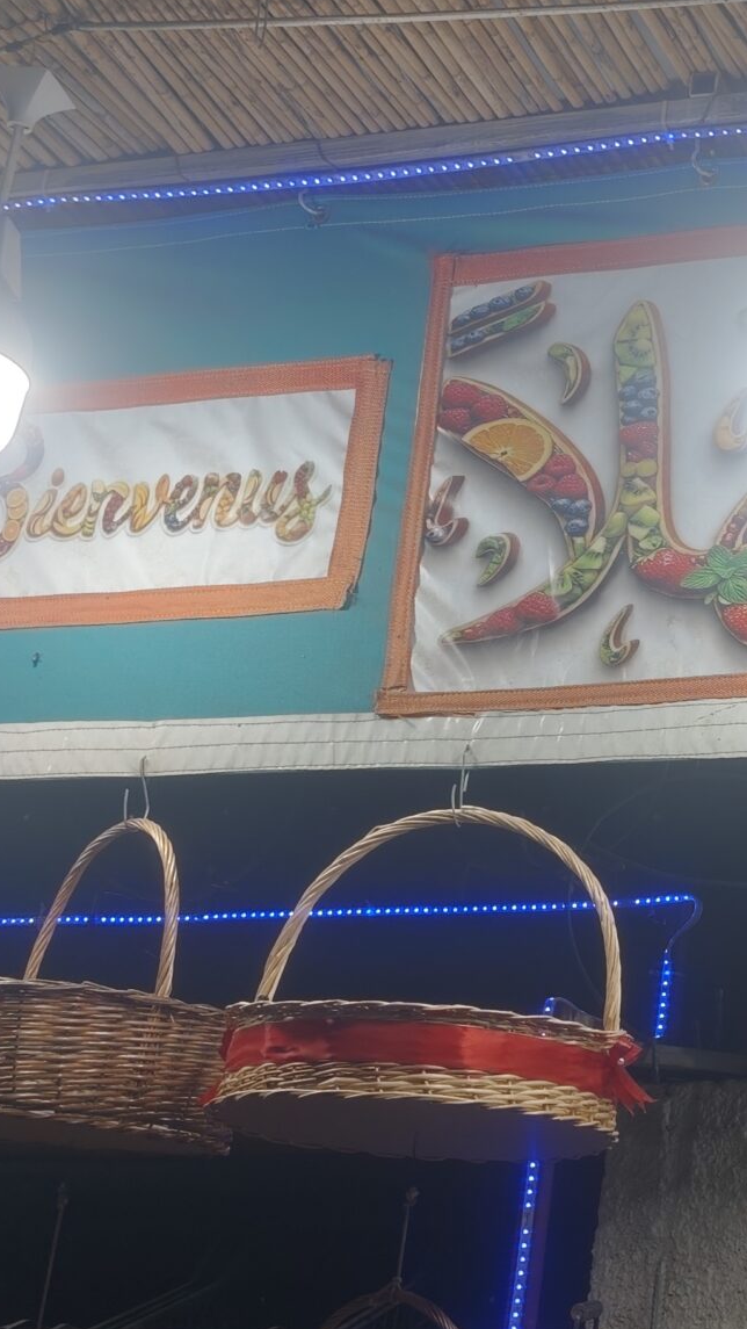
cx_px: 1065
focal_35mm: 56
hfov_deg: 19.2
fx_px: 1972
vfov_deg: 37.2
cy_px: 714
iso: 250
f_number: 1.65
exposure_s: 1/100
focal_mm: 6.19
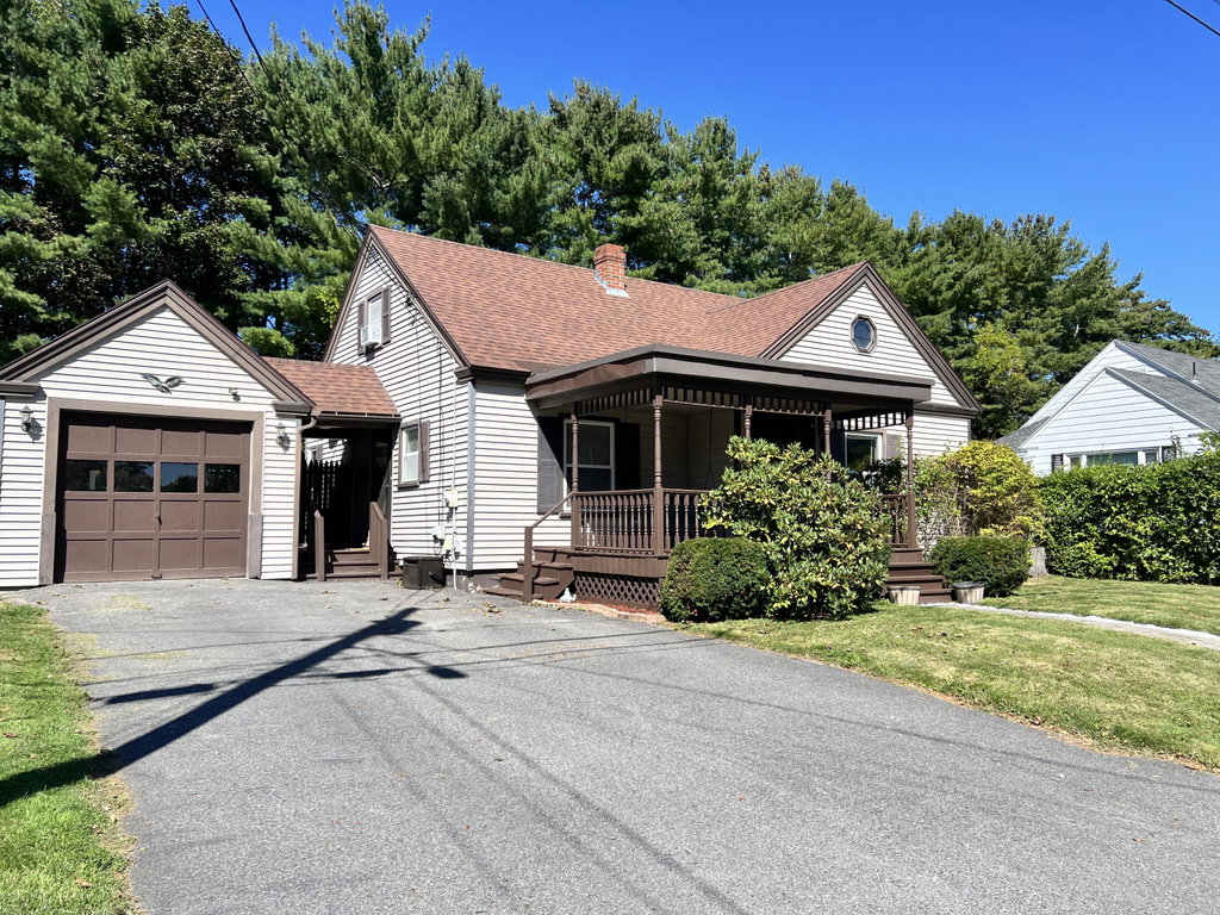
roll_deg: +0.3
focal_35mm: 26
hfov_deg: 67.3
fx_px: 916
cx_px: 610
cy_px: 458
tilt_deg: +4.8
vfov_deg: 53.1
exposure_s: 1/3257
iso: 50
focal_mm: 5.7
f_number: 1.5
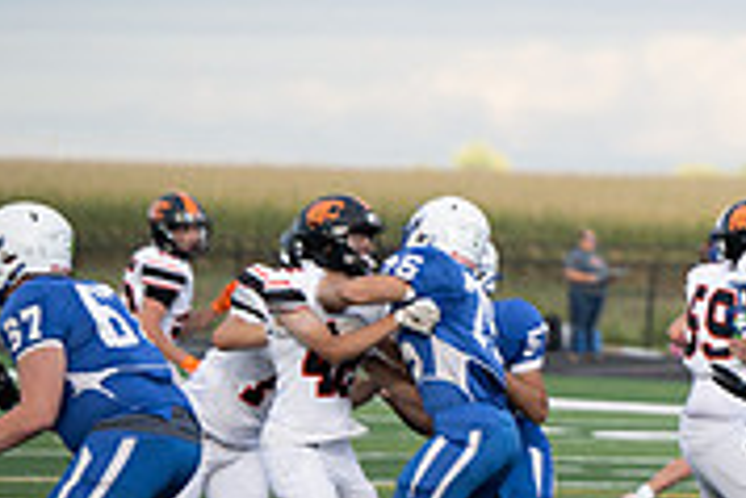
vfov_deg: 3.7
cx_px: 1207
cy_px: 270
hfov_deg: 5.4
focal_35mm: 375
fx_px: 7777
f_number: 2.8
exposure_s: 1/1600
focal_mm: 115
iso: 320
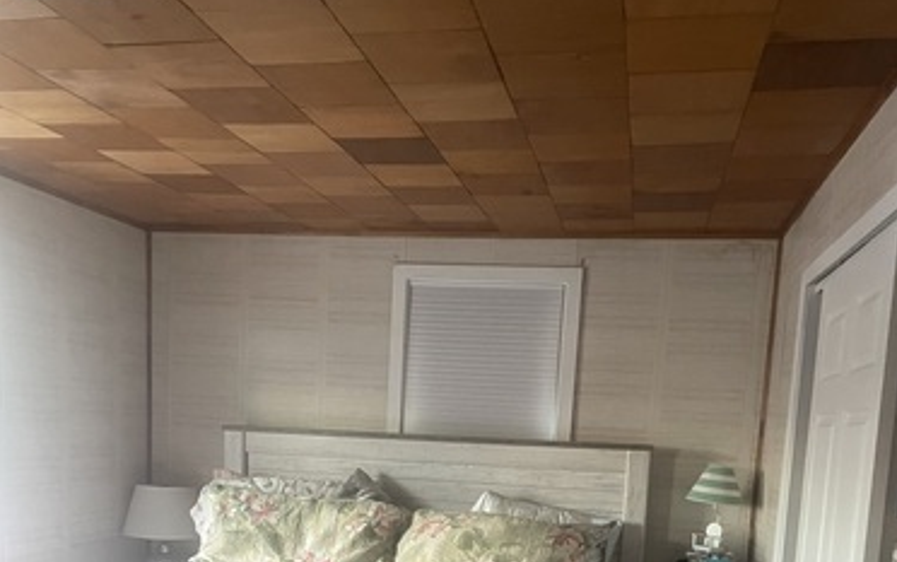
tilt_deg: -7.4
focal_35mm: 37
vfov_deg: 32.0
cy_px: 550
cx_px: 450
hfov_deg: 52.7
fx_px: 905
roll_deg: -2.5
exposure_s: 1/32
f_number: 1.6
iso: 640
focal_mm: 4.2
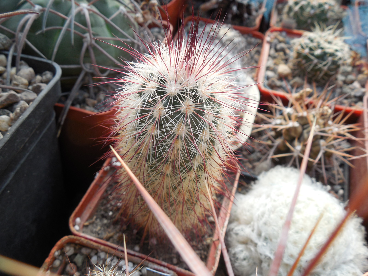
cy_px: 138
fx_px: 330
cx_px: 184
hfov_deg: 58.4
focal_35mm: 31
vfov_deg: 45.4
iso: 125
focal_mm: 5.6
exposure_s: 1/160
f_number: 3.6
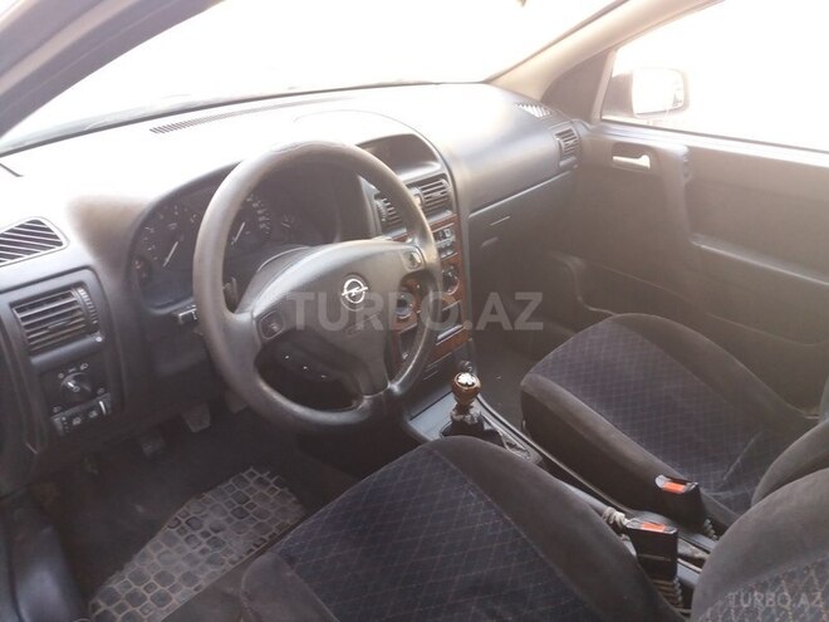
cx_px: 414
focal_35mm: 28
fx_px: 671
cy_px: 311
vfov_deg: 49.7
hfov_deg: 63.4
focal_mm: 3.7
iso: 125
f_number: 1.9
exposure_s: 1/33
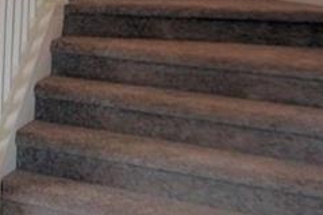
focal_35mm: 94
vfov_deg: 14.1
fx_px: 843
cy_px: -48
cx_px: -334
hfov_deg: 16.3
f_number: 4
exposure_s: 1/60
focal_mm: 10
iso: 250
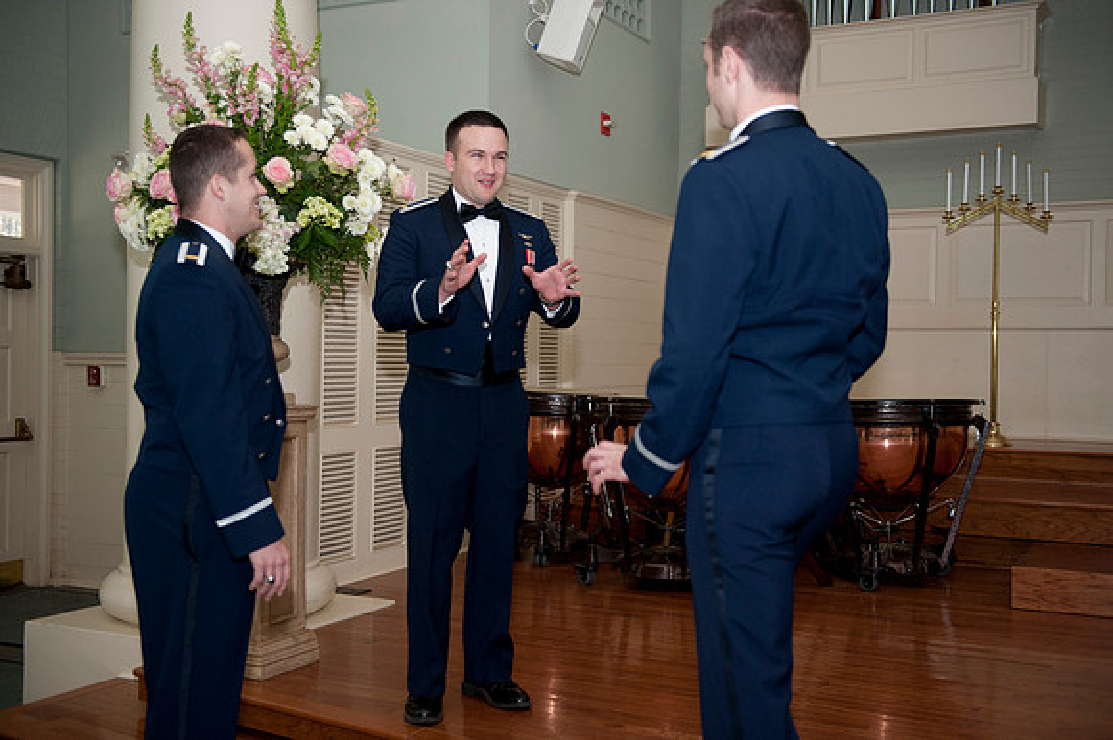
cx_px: 556
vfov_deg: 31.9
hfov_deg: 46.4
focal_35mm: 42
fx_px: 1298
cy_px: 370
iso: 800
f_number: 2.8
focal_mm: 42
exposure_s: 1/500
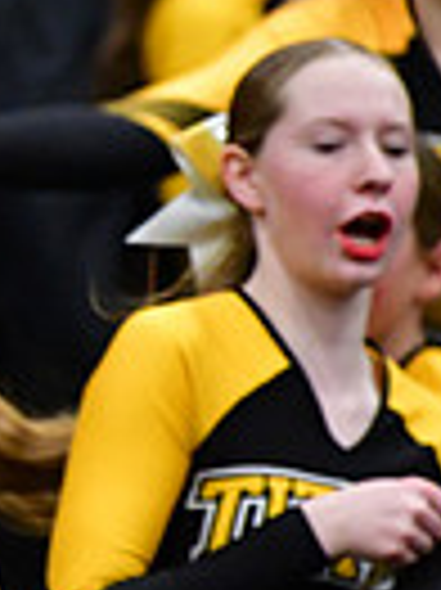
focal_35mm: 1281
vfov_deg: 1.5
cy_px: 232
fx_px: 21795
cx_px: -819
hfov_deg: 1.2
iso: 4000
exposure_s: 1/500
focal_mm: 200
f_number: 3.5
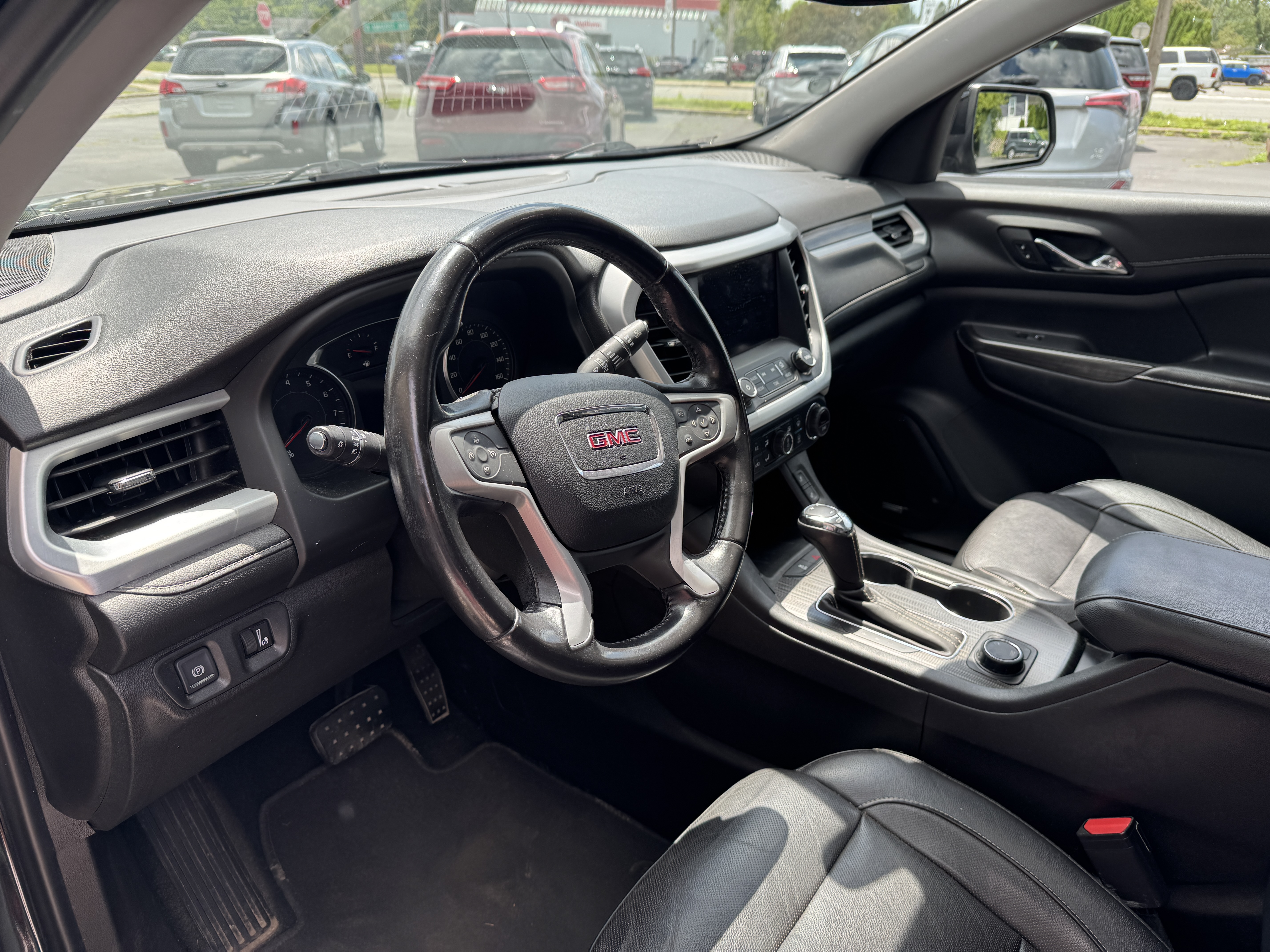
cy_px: 476
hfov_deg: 71.6
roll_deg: -4.0
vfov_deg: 56.8
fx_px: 881
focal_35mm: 24
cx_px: 635
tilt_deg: -26.9
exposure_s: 1/609
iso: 80
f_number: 1.78
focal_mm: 6.76
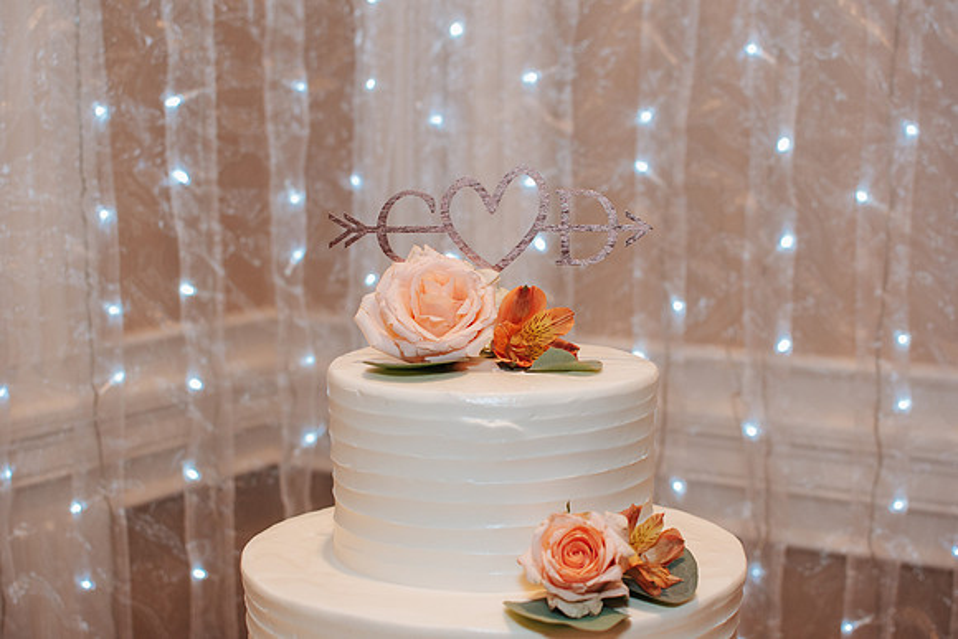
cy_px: 320
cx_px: 479
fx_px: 1397
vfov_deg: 25.8
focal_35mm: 52
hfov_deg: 37.8
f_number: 3.2
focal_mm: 35
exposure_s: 1/200
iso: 800
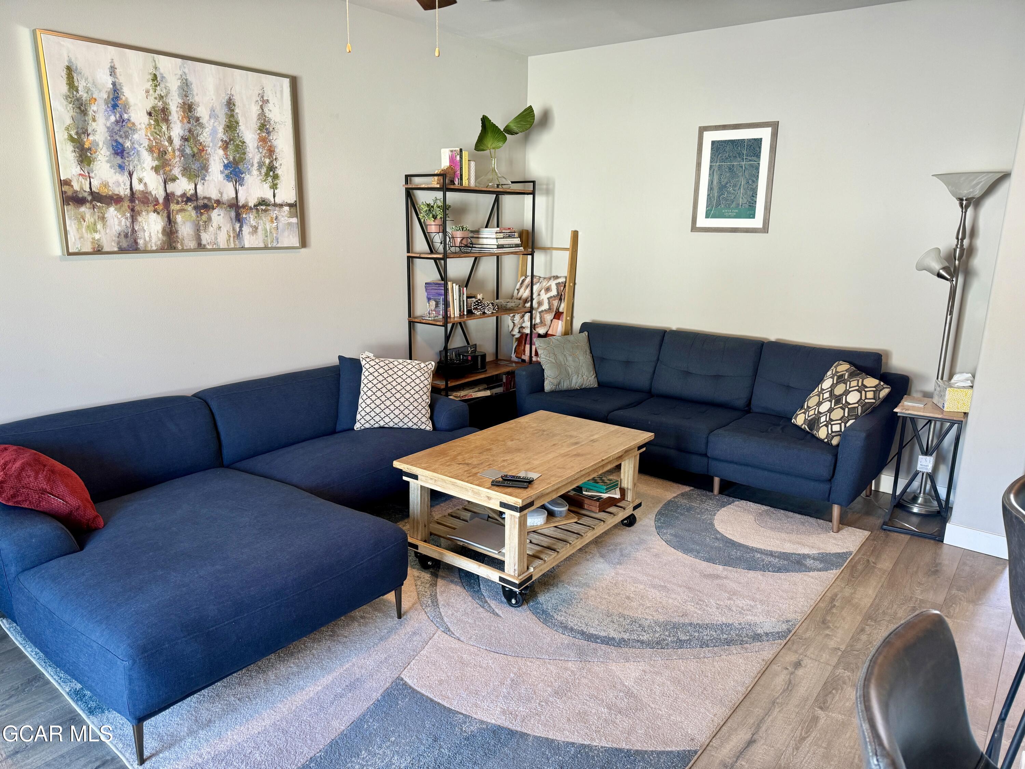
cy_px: 384
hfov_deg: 71.6
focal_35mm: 24
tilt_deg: -14.2
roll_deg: -0.4
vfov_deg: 56.8
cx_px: 512
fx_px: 711
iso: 160
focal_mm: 6.86
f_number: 1.78
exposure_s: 1/60
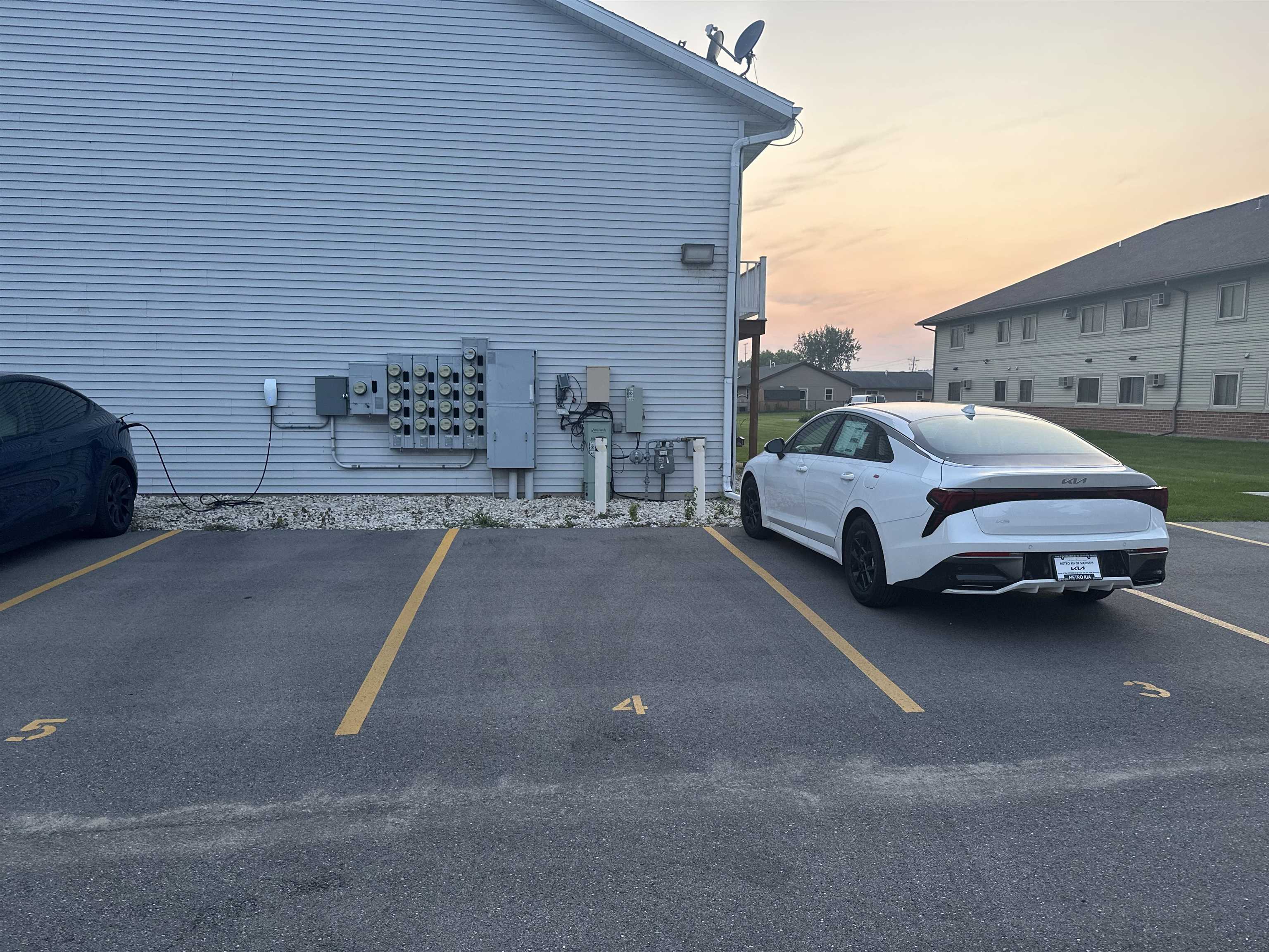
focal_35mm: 24
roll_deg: -0.8
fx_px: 880
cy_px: 476
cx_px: 634
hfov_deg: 71.6
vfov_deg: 56.8
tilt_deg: -4.6
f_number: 1.78
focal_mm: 6.86
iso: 250
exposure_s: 1/81
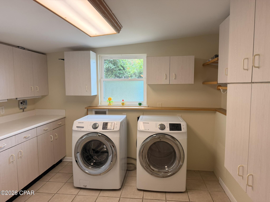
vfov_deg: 56.8
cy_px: 101
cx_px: 135
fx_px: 187
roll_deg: +0.4
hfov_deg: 71.6
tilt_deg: -5.9
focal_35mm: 24
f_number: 1.78
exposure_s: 1/120
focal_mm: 6.76
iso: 125
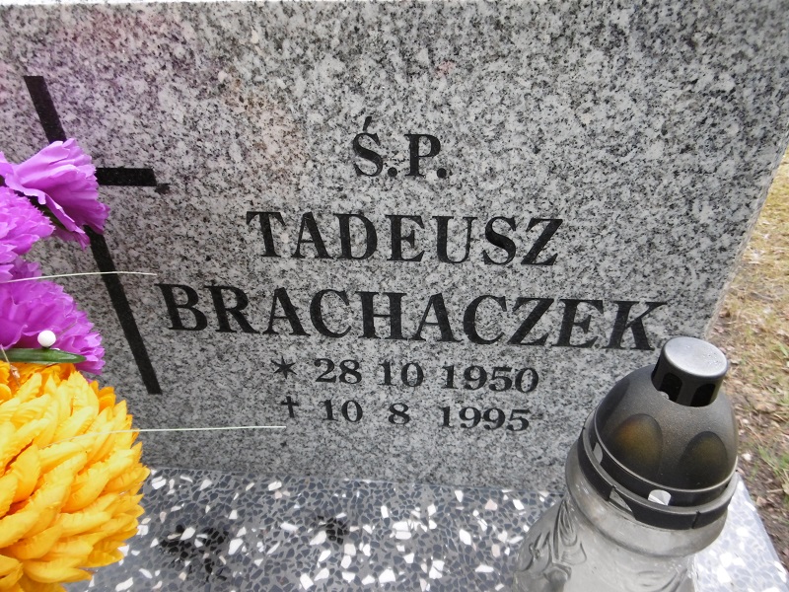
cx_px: 394
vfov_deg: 56.8
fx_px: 547
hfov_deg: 71.6
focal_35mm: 24
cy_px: 296
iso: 200
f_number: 3.1
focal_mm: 4.3
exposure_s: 1/125
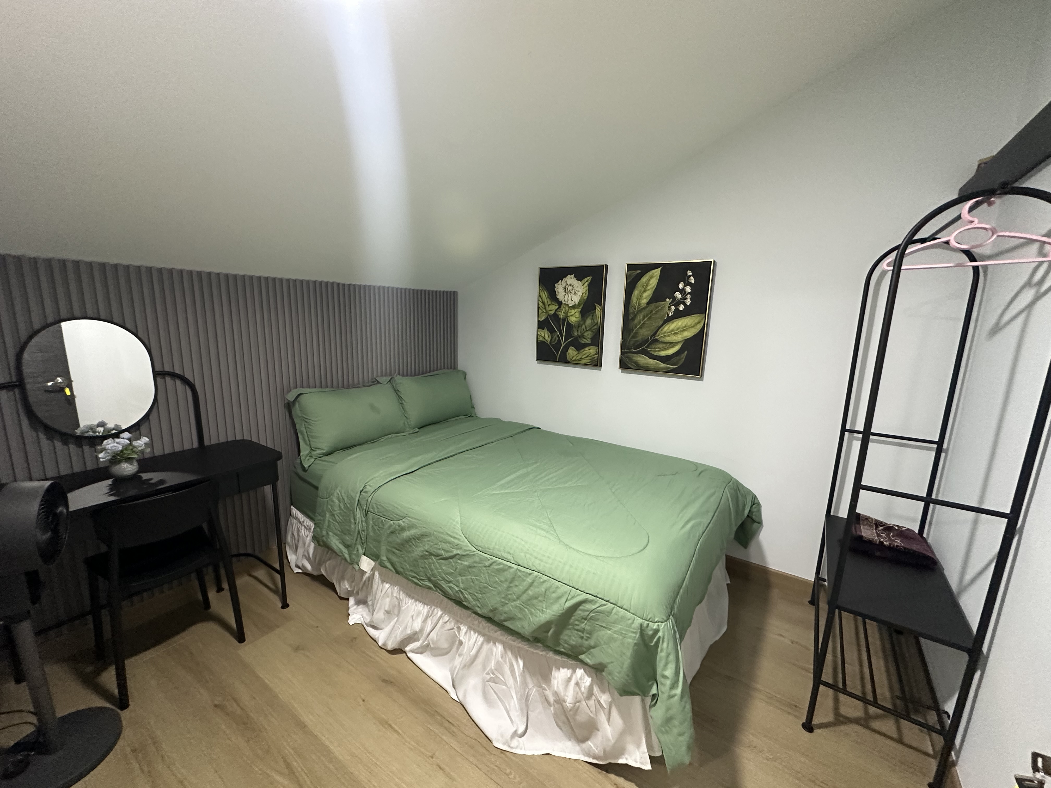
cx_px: 526
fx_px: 425
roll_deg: -2.8
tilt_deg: -10.3
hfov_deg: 102.1
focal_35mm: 14
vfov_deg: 85.7
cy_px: 394
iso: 400
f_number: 2.2
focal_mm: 2.22
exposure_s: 1/50
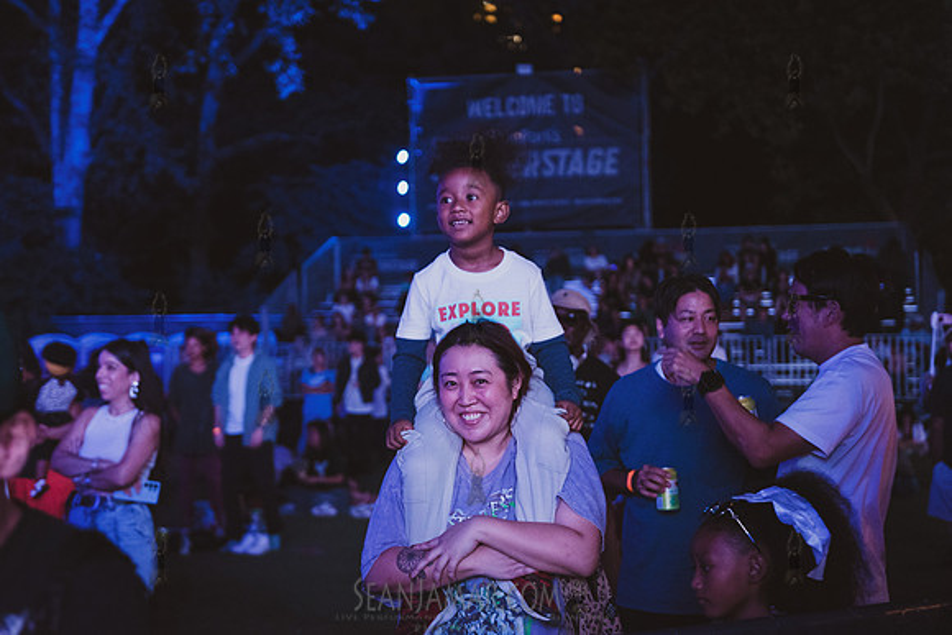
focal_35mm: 58
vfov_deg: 23.4
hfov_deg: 34.5
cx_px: 476
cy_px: 318
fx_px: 1533
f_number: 2.8
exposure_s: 1/160
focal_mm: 55
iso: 5000
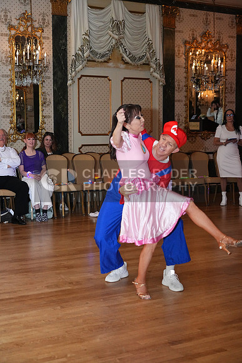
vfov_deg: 36.2
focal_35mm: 55
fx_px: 554
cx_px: 121
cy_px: 182
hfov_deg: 24.6
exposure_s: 1/200
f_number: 4
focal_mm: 55
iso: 5000
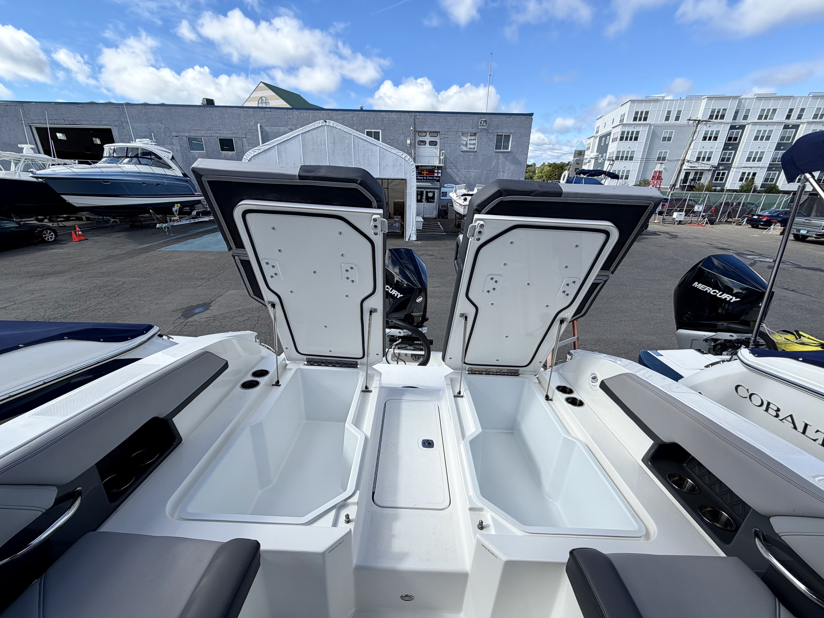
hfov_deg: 102.1
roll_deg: -0.9
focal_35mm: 14
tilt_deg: -21.3
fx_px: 333
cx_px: 412
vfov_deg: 85.7
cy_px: 309
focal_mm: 2.22
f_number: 2.2
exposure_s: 1/770
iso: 25
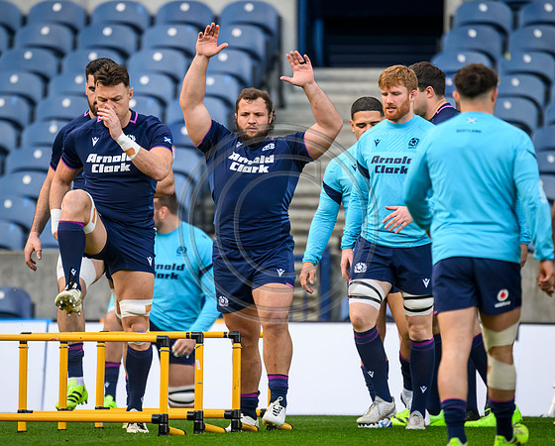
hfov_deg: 2.2
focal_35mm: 888
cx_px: 220
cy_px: 223
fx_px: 14607
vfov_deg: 1.7
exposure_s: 1/1250
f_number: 5.6
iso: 3200
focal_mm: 784
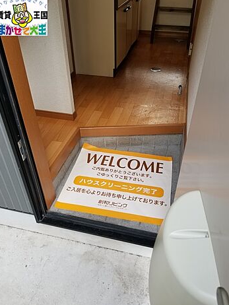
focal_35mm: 27
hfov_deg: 51.4
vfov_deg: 65.3
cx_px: 115
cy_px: 156
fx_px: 238
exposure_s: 1/61
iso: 50
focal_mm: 4.25
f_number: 1.7
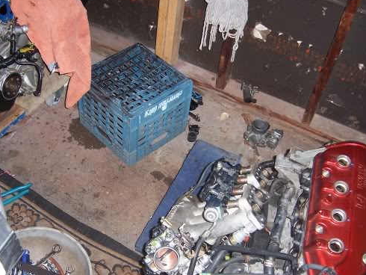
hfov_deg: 40.3
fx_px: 497
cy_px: 162
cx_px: 154
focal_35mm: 47
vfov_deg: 30.8
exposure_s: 1/60
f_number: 3
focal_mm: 6
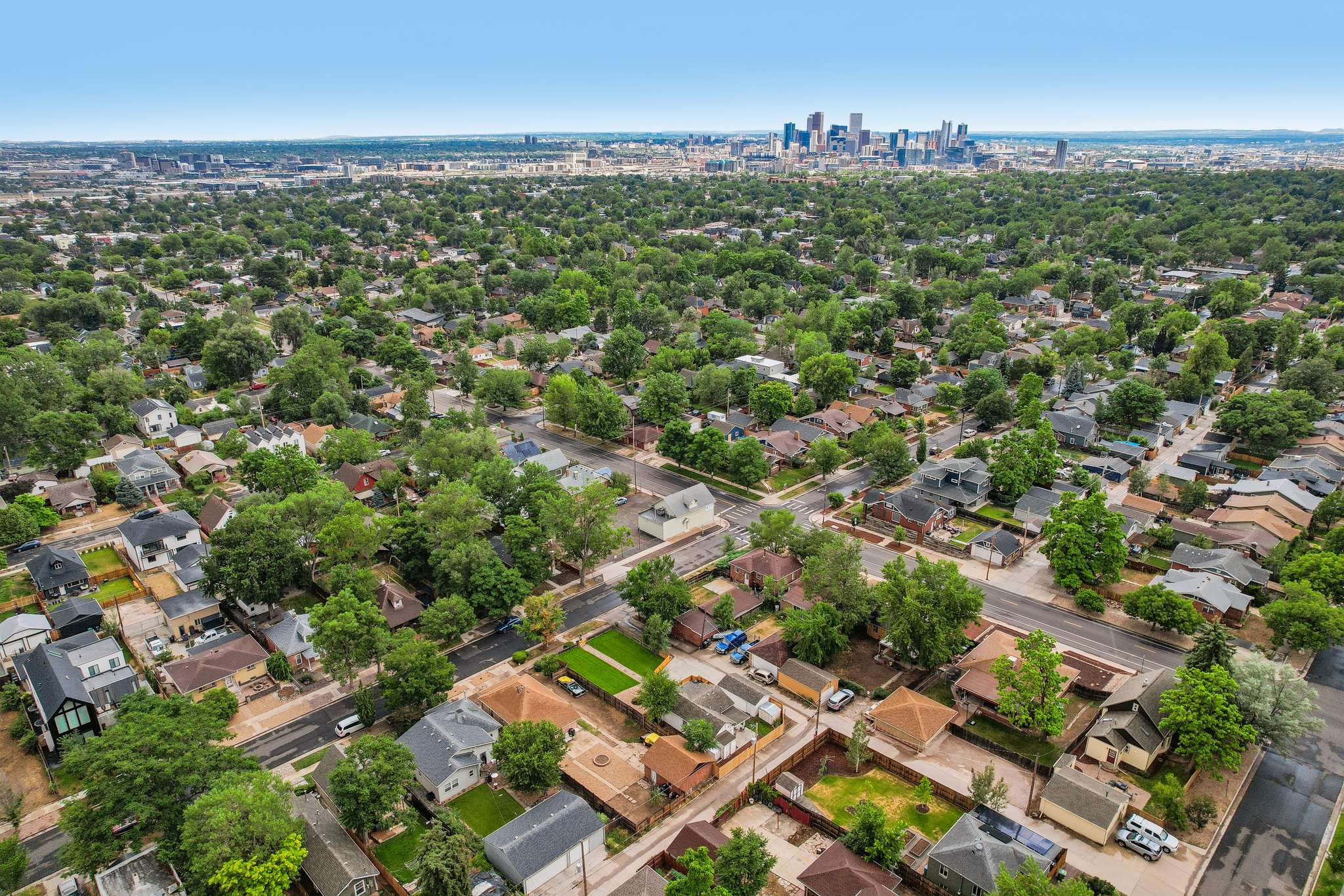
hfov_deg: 78.6
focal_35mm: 22
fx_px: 821
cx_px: 672
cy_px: 448
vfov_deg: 57.2
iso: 100
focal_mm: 8.4
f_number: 2.8
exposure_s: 1/1000
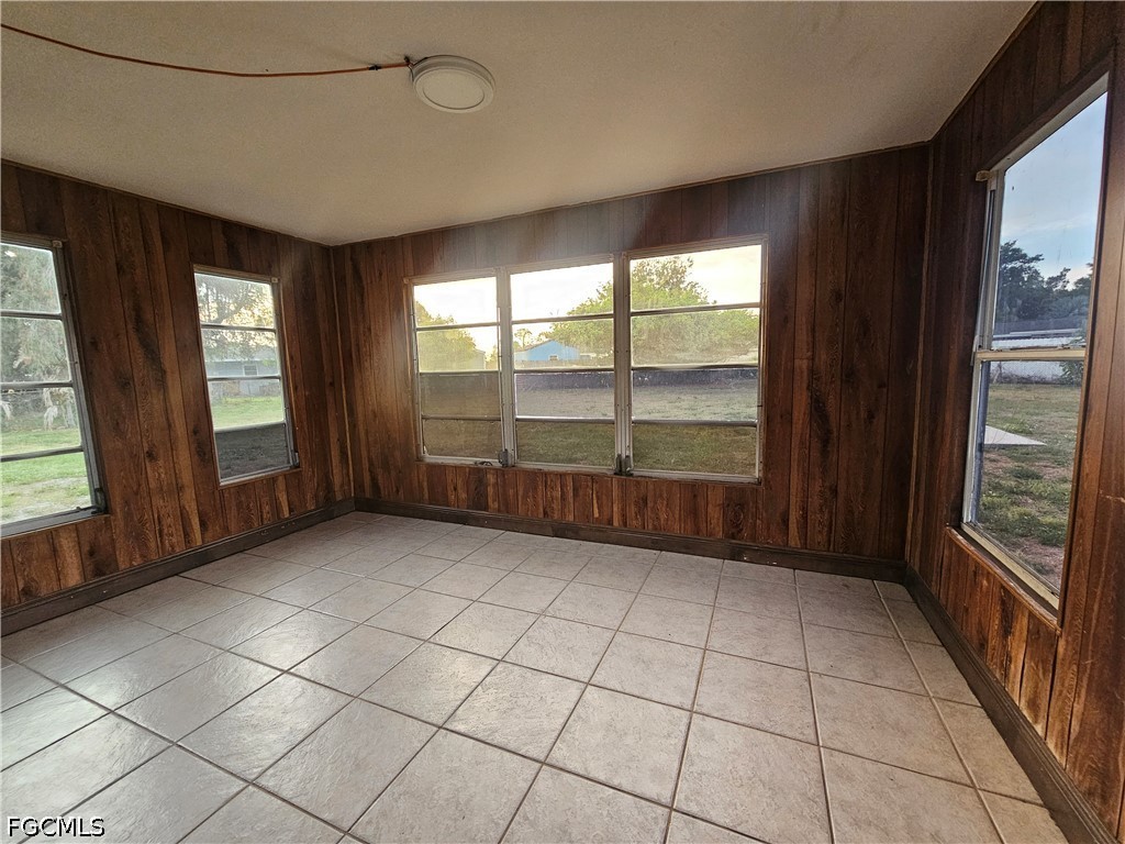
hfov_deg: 106.2
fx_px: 422
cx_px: 562
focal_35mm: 13
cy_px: 422
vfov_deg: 89.9
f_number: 2.2
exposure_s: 1/60
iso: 320
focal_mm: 2.2
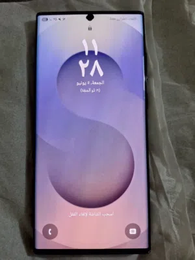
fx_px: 173
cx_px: 98
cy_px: 130
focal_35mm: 23
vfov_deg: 73.9
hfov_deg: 58.9
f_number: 1.8
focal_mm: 5.54
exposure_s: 1/50
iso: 250
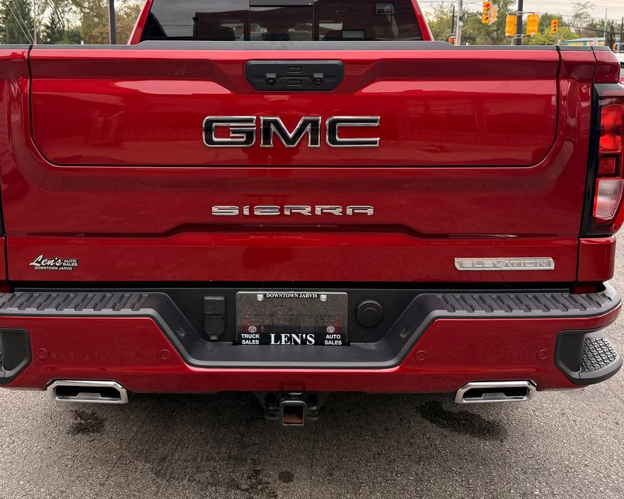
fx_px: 628
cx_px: 274
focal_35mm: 34
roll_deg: -0.6
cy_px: 160
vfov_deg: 42.7
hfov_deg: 52.7
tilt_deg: -8.0
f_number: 1.78
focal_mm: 6.76
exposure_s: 1/1192
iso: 100
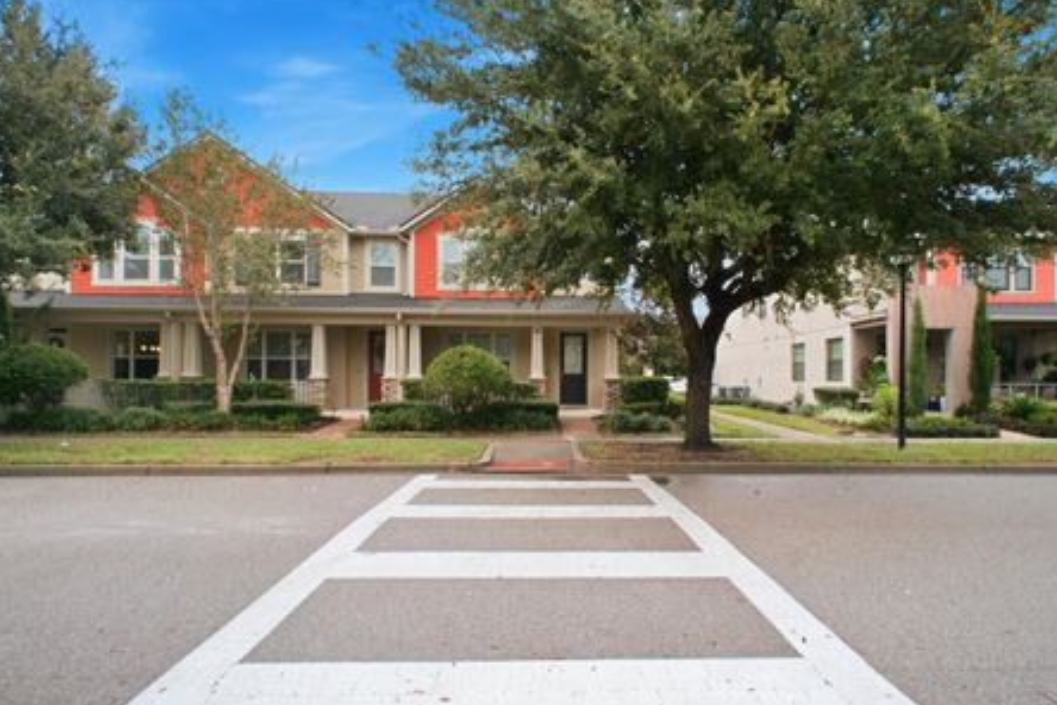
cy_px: 382
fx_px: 545
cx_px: 552
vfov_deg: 65.7
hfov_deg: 88.2
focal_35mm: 19
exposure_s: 1/20
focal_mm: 11
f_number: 16
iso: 125
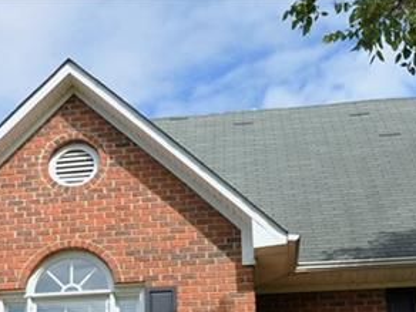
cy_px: 479
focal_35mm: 111
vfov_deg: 12.6
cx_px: -9
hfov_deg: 17.3
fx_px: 1334
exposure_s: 1/250
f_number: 8
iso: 200
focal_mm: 22
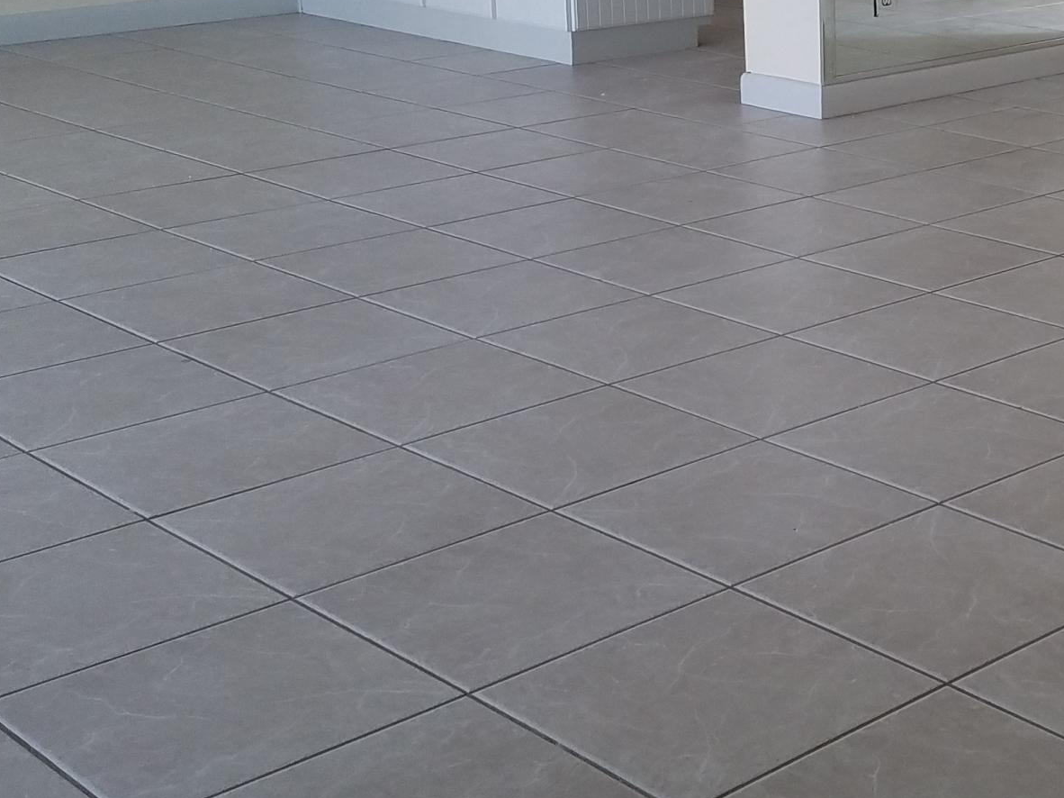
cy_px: 94
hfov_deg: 28.2
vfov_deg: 21.8
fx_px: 2028
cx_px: 969
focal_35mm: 66
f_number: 1.7
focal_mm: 4.2
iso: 100
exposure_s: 1/120
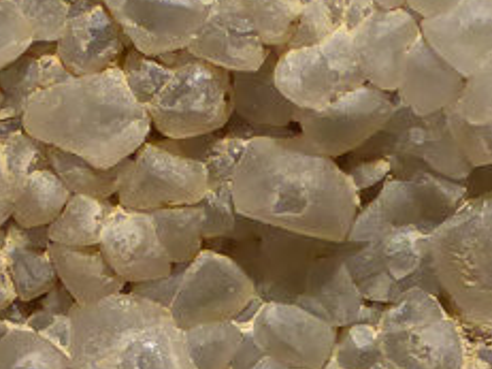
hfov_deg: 6.6
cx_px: 560
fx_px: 4233
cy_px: 582
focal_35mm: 298
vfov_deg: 4.9
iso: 400
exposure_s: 1/25
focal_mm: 7.4
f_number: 3.9
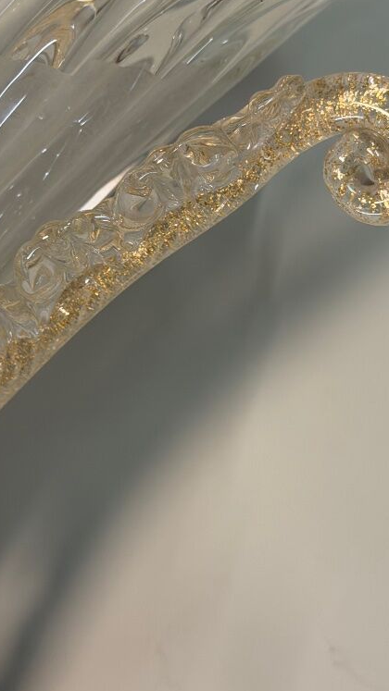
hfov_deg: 14.4
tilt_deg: +6.3
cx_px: 215
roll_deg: -1.1
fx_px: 1541
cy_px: 239
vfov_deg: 25.2
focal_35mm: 84
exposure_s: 1/50
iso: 100
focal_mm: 6.76
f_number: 1.78
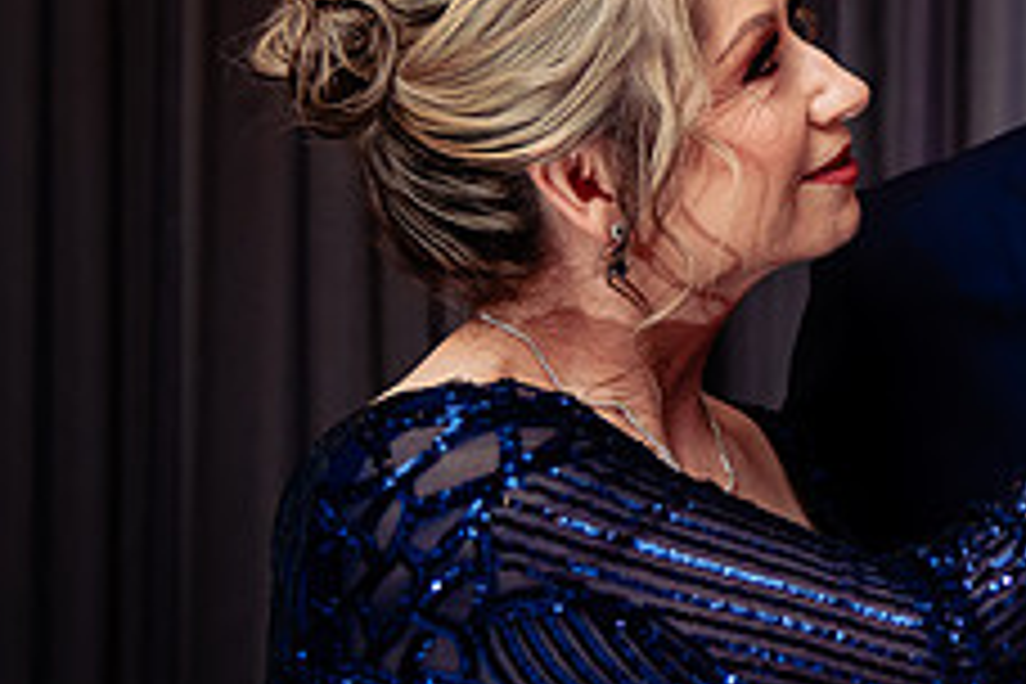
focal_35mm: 133
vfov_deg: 10.3
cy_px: 254
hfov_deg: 14.6
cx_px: 1405
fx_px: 3790
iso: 400
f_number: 2.8
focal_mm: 48
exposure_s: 1/125
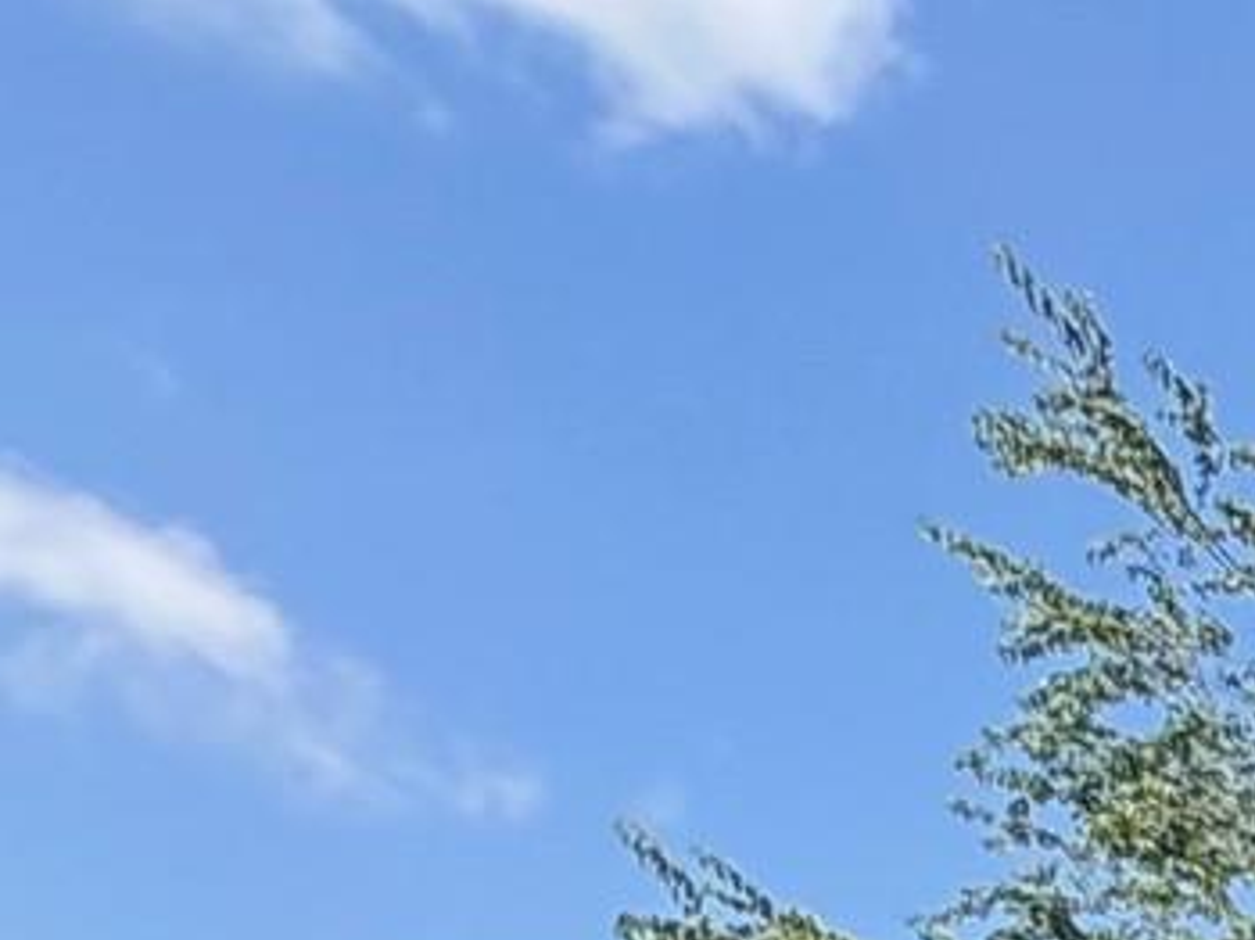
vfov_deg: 12.5
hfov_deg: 12.4
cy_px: 2465
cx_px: 3553
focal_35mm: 82
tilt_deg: -5.4
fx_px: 2971
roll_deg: -2.6
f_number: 2.2
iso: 50
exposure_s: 1/669
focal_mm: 2.22
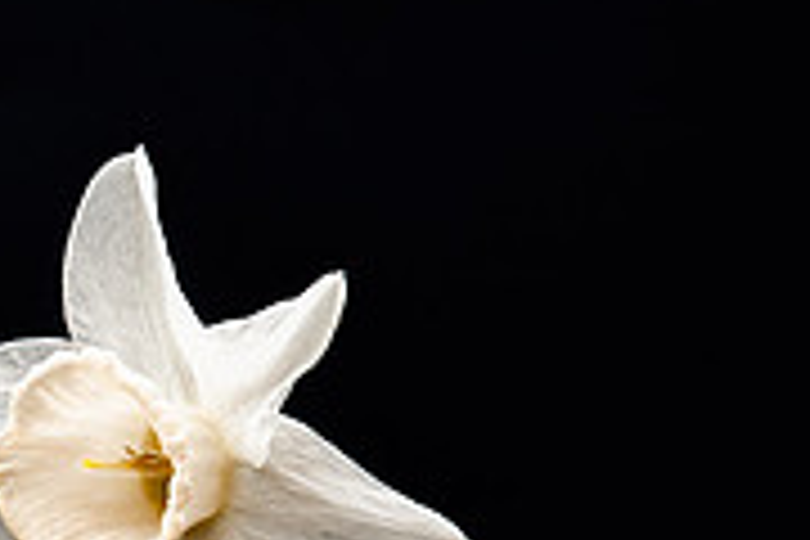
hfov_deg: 8.0
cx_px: -333
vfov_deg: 5.4
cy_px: 737
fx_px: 5670
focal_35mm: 252
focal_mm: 70
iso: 400
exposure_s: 1/200
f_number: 6.3
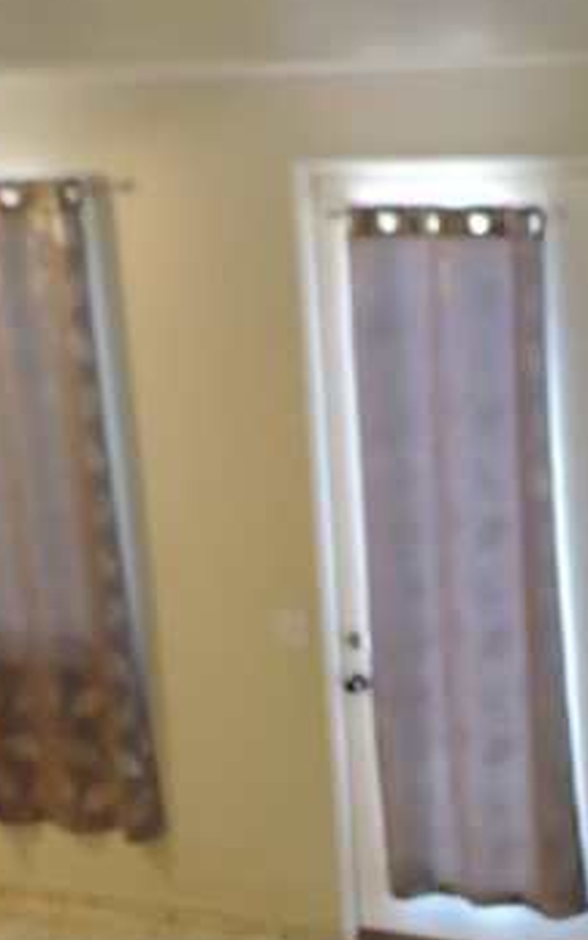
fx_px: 1922
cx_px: 612
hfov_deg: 16.9
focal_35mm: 75
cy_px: 891
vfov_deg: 26.3
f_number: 3
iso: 280
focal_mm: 4.3
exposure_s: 1/30
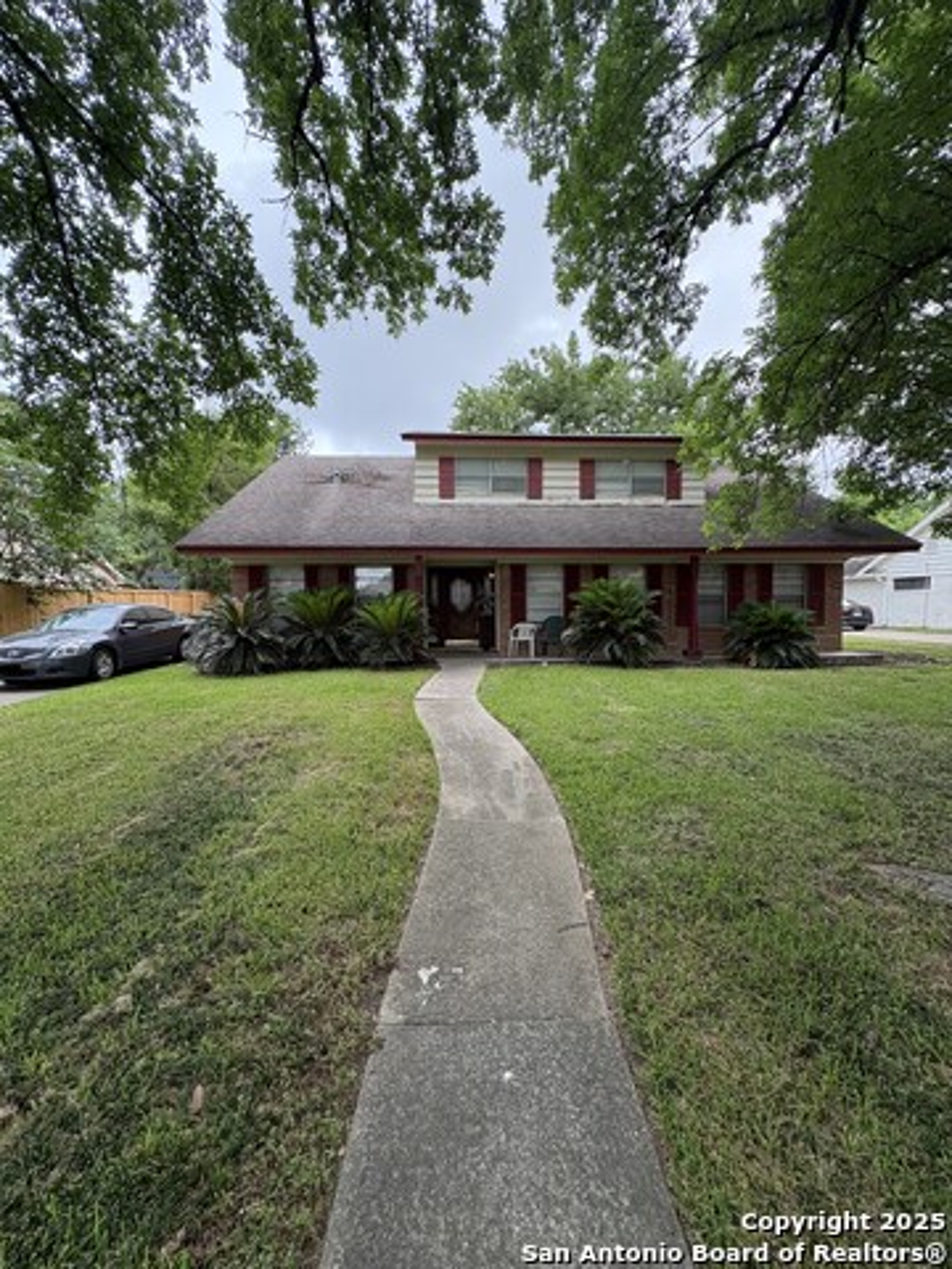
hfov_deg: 85.7
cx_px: 476
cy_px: 634
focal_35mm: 14
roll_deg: +0.7
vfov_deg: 102.1
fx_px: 513
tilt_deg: -3.3
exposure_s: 1/134
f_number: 2.2
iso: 80
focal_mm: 2.22
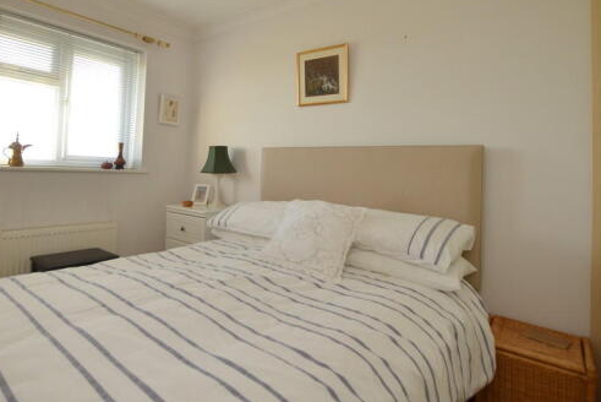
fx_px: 334
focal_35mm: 20
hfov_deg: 82.7
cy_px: 155
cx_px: 234
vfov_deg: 61.3
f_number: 4.5
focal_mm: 10
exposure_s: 1/80
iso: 400
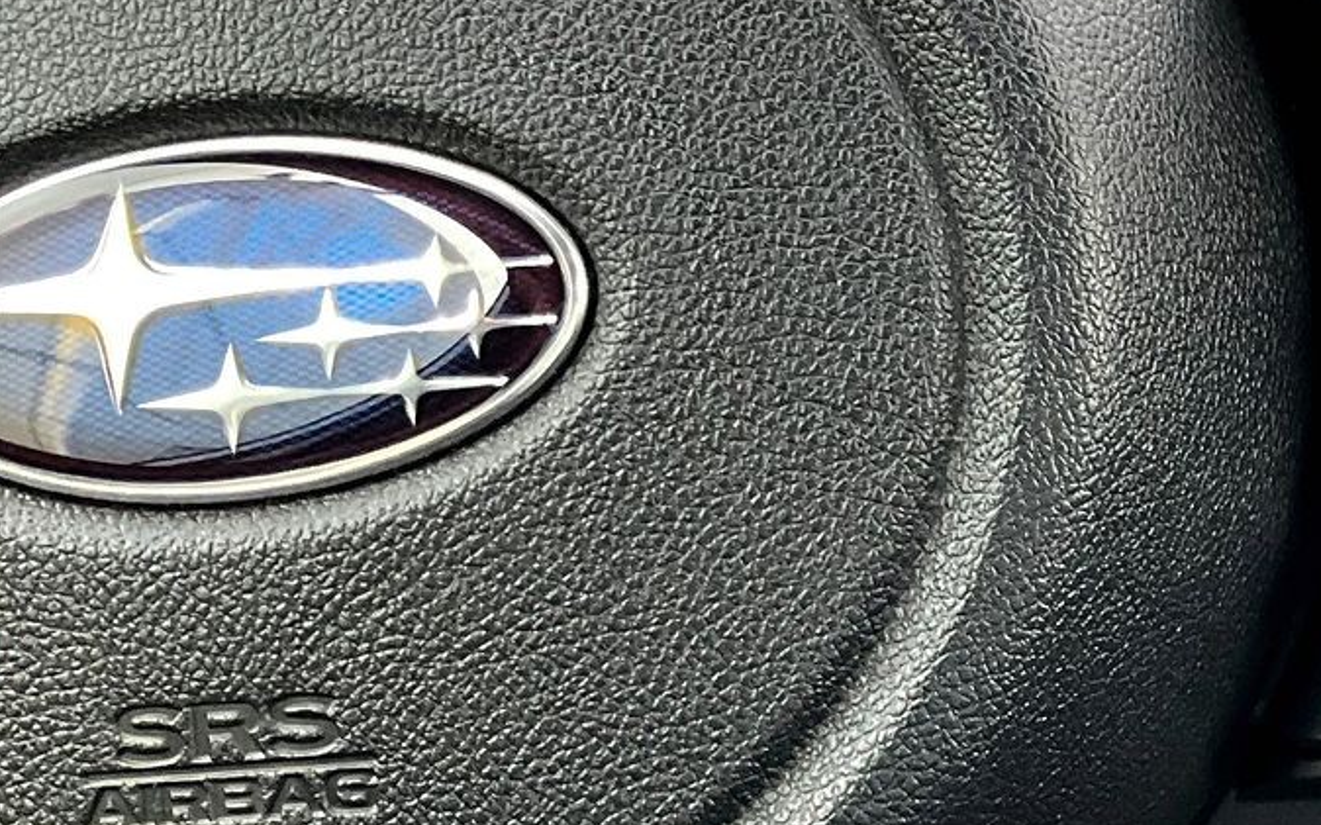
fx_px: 2628
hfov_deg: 25.5
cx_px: 1562
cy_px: 208
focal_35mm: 73
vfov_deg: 17.7
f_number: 1.8
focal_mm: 3
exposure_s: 1/44
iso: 320
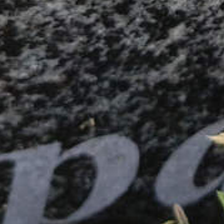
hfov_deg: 16.2
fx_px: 725
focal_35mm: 99
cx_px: 328
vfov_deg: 16.0
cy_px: -119
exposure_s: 1/100
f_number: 1.69
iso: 232
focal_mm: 4.76
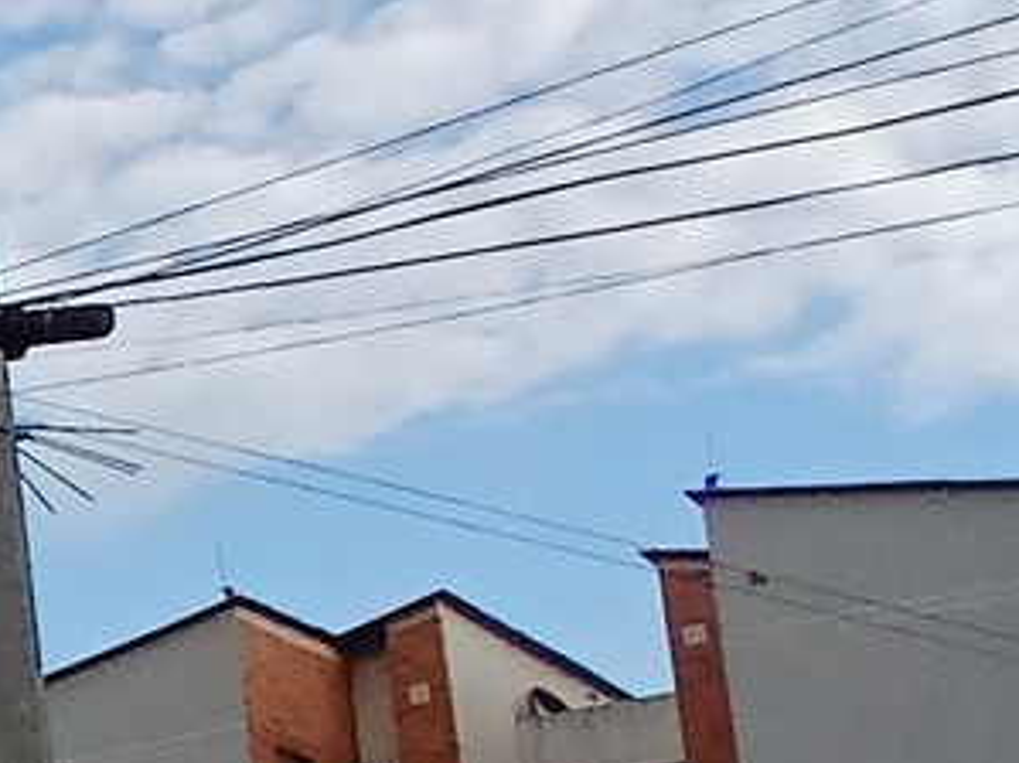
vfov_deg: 16.9
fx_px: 2413
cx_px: -1315
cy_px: 991
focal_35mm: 82
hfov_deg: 15.5
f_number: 2.2
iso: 50
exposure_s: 1/500
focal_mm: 1.4
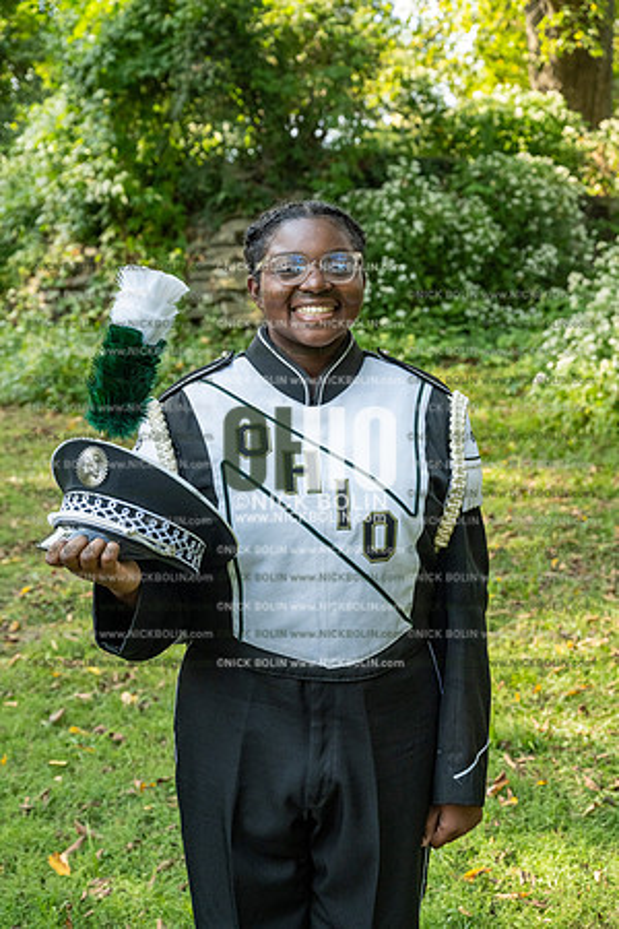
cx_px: 310
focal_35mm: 52
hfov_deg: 26.0
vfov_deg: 38.2
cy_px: 464
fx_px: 1341
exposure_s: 1/800
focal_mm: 52
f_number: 5.6
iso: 1250
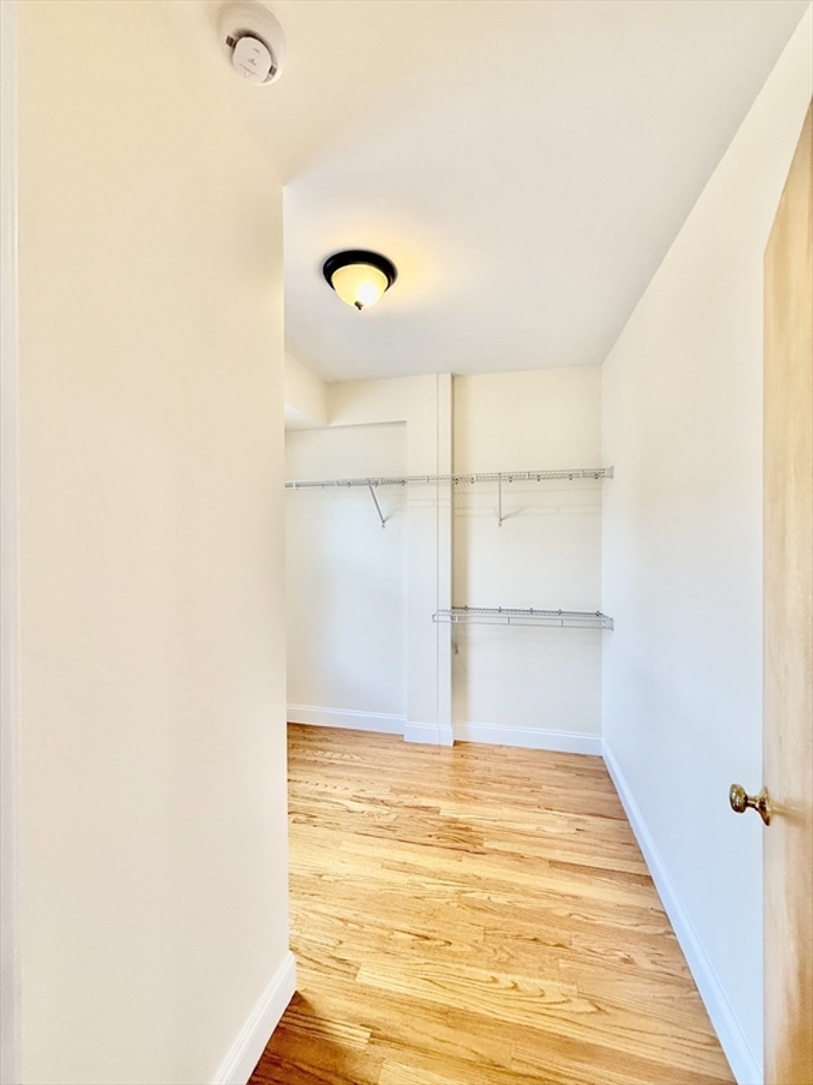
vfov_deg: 102.1
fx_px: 438
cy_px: 542
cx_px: 406
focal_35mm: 14
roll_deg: +0.2
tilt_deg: -0.2
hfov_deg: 85.7
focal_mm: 2.22
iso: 200
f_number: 2.2
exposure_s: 1/120
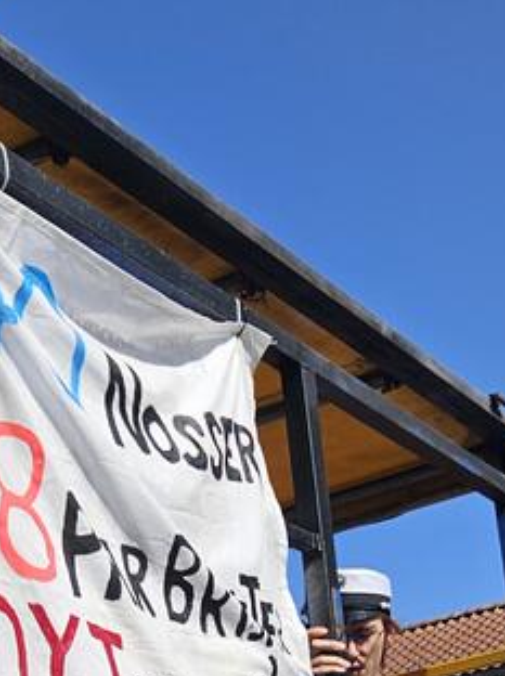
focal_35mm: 85
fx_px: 1658
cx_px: 327
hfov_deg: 17.3
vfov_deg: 21.3
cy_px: 828
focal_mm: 5.4
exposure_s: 1/2517
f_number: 1.8
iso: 25
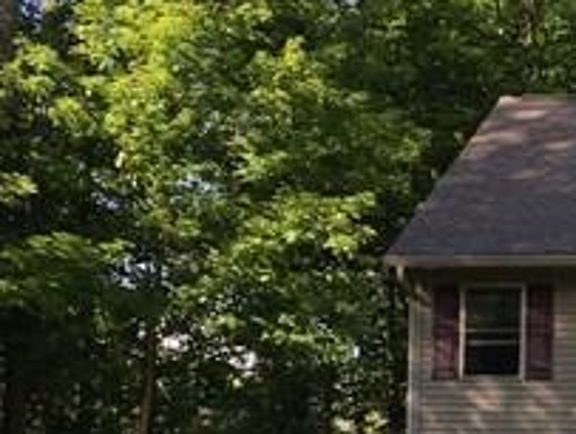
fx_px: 2434
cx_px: 863
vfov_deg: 10.2
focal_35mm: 146
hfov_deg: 12.8
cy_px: 360
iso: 25
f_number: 2.2
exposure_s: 1/434
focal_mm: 4.15
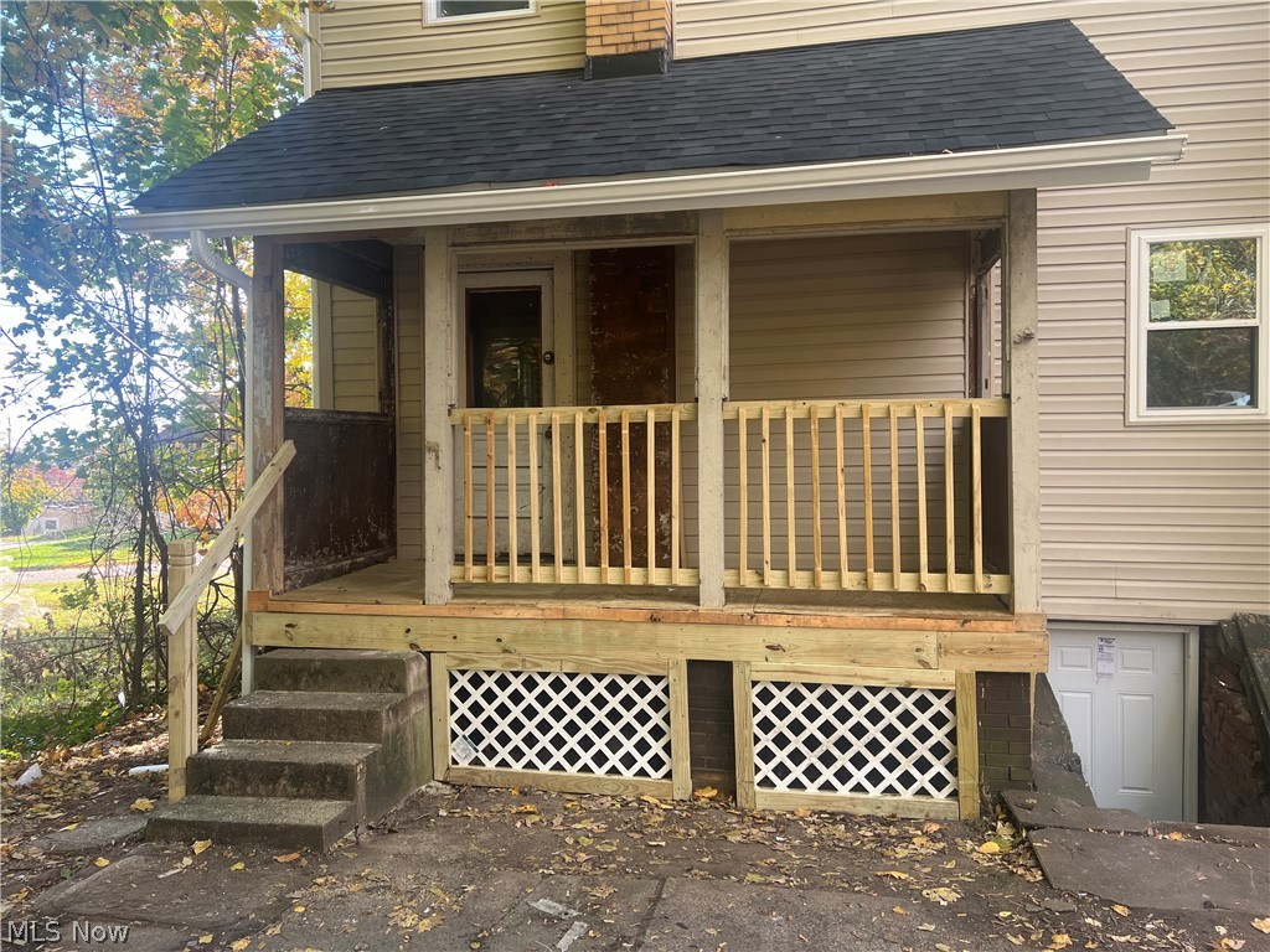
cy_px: 476
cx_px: 635
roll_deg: +0.0
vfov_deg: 53.1
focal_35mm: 26
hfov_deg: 67.3
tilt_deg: -3.5
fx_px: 954
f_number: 1.5
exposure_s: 1/257
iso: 40
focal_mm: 5.7
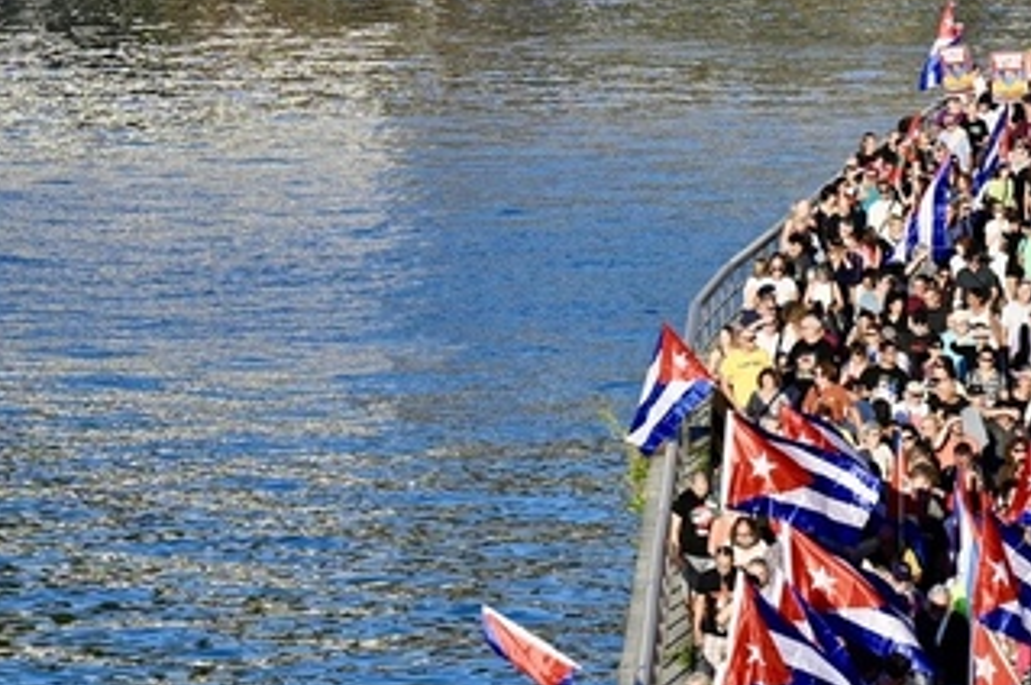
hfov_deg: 7.3
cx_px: 1099
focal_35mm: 282
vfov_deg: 4.9
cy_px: 664
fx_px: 8068
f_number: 10
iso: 180
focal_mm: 83
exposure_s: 1/250
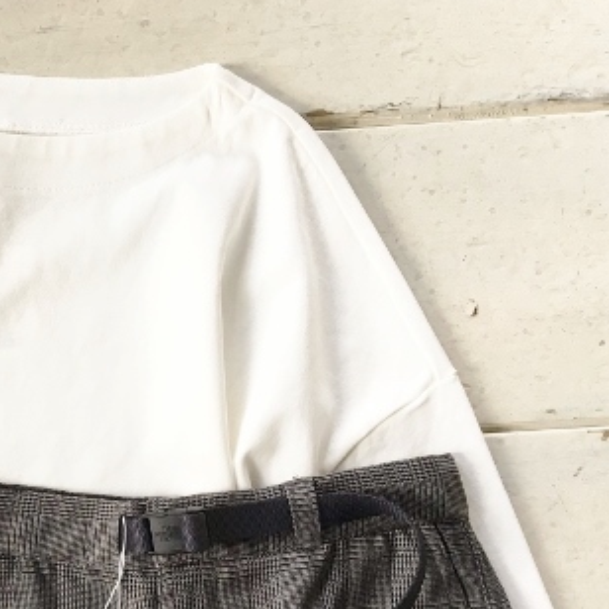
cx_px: 36
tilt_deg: -83.9
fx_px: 995
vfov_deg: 33.5
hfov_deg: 32.0
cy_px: 437
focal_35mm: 50
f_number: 2.2
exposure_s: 1/30
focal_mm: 4.15
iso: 50
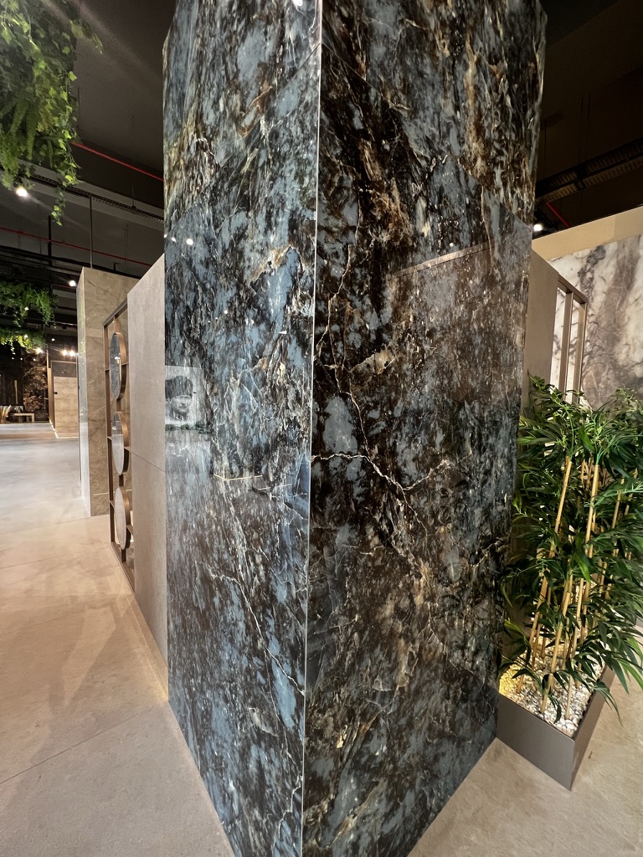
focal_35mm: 13
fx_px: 322
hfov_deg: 89.9
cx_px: 322
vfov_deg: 106.2
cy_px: 428
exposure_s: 1/100
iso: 200
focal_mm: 1.57
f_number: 1.8
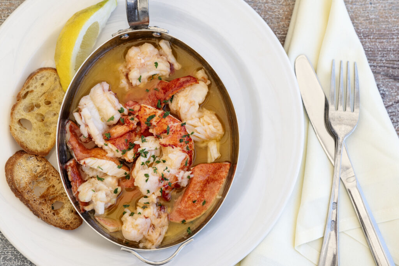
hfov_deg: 19.5
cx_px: 200
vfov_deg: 13.0
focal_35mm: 105
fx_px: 1164
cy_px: 133
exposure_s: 1/320
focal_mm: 105
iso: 400
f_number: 6.3
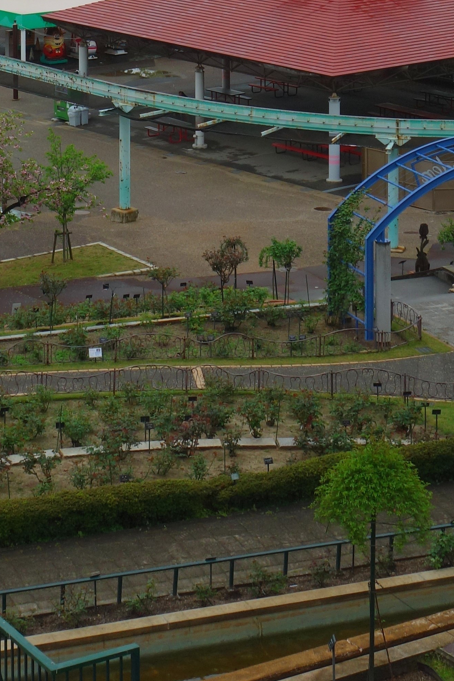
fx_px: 2137
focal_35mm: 113
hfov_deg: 12.1
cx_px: 188
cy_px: -173
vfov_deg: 17.1
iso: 125
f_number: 5.6
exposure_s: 1/100
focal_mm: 15.1
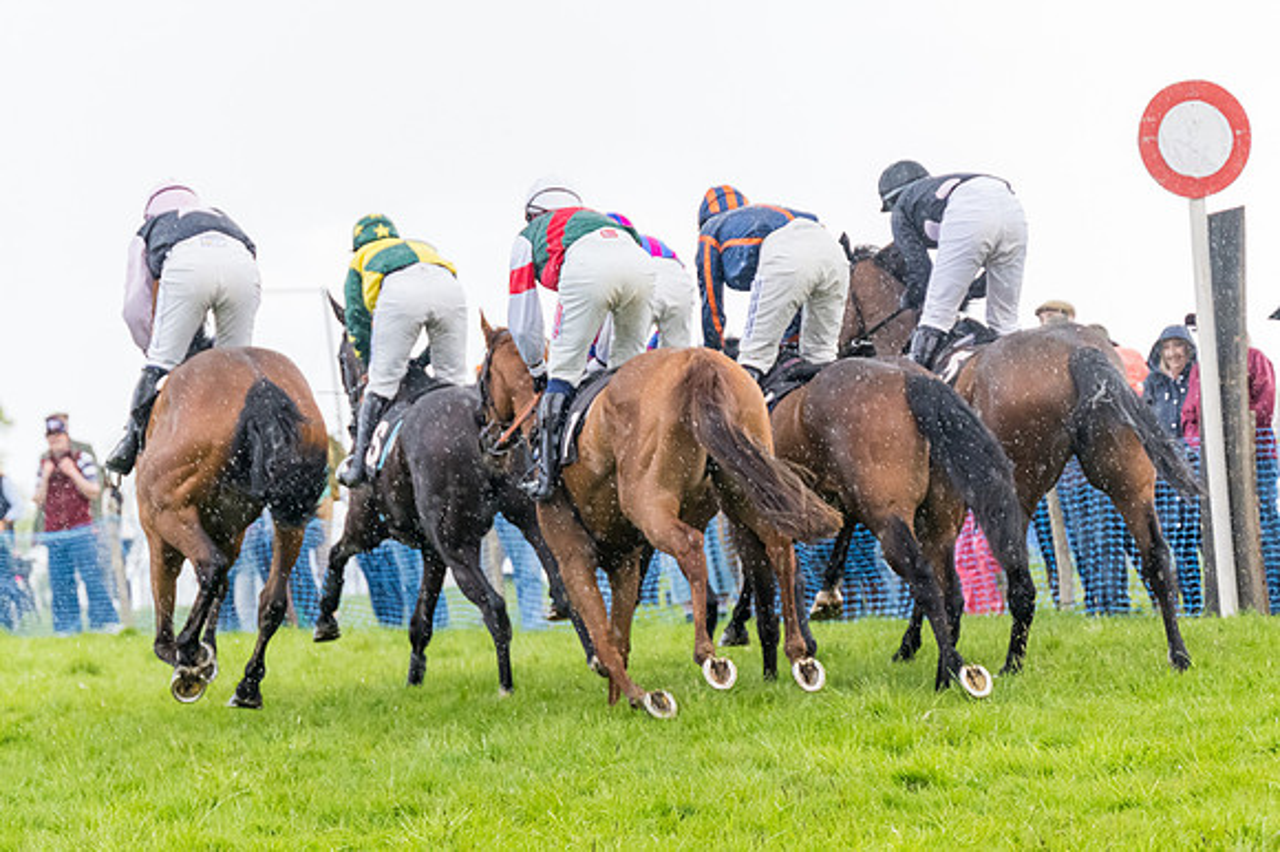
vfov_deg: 8.0
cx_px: 640
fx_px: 6112
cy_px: 426
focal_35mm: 172
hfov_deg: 12.0
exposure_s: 1/800
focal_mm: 115
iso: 2000
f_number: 4
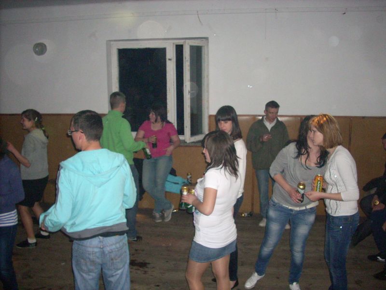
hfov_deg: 50.1
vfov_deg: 38.7
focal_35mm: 37
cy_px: 145
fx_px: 413
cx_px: 193
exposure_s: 1/60
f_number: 2.8
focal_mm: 6.2
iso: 400
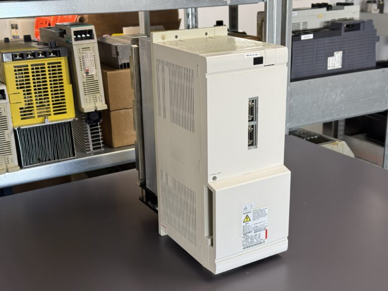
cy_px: 146
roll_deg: +1.4
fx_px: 538
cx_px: 194
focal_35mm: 48
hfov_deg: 39.7
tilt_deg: -18.2
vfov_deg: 30.3
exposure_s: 1/50
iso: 100
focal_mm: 6.76
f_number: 1.78
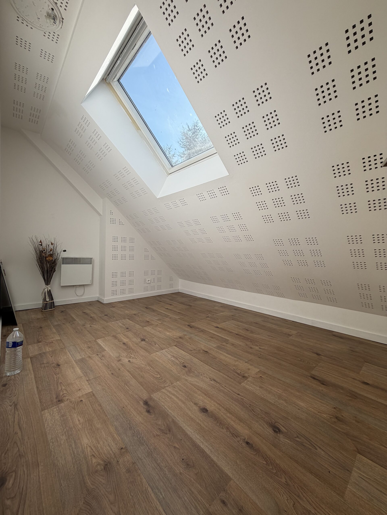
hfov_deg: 85.7
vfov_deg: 102.1
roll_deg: -1.4
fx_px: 209
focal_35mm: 14
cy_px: 258
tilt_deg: -0.9
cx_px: 194
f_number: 2.2
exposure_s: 1/502
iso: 40
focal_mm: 2.22
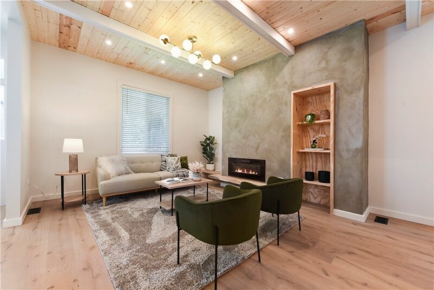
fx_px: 169
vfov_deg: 81.3
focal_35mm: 14
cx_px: 217
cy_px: 145
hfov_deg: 104.2
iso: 400
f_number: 8
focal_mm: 14
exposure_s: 1/25
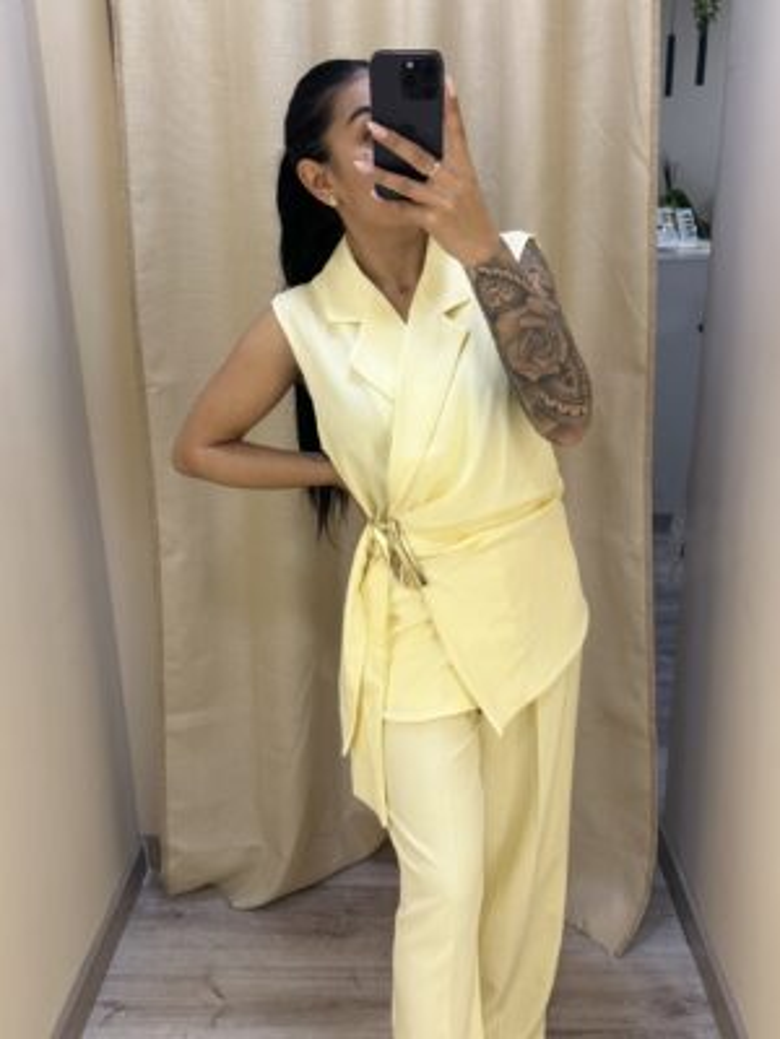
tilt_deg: -28.7
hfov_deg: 56.8
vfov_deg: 71.6
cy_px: 520
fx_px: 721
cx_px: 390
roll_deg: +0.9
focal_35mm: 24
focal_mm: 6.86
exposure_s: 1/100
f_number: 1.78
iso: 64
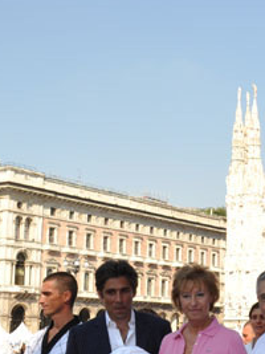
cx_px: 366
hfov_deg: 17.0
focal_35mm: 80
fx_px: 820
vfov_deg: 24.3
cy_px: 211
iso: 200
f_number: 11
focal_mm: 21
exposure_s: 1/200
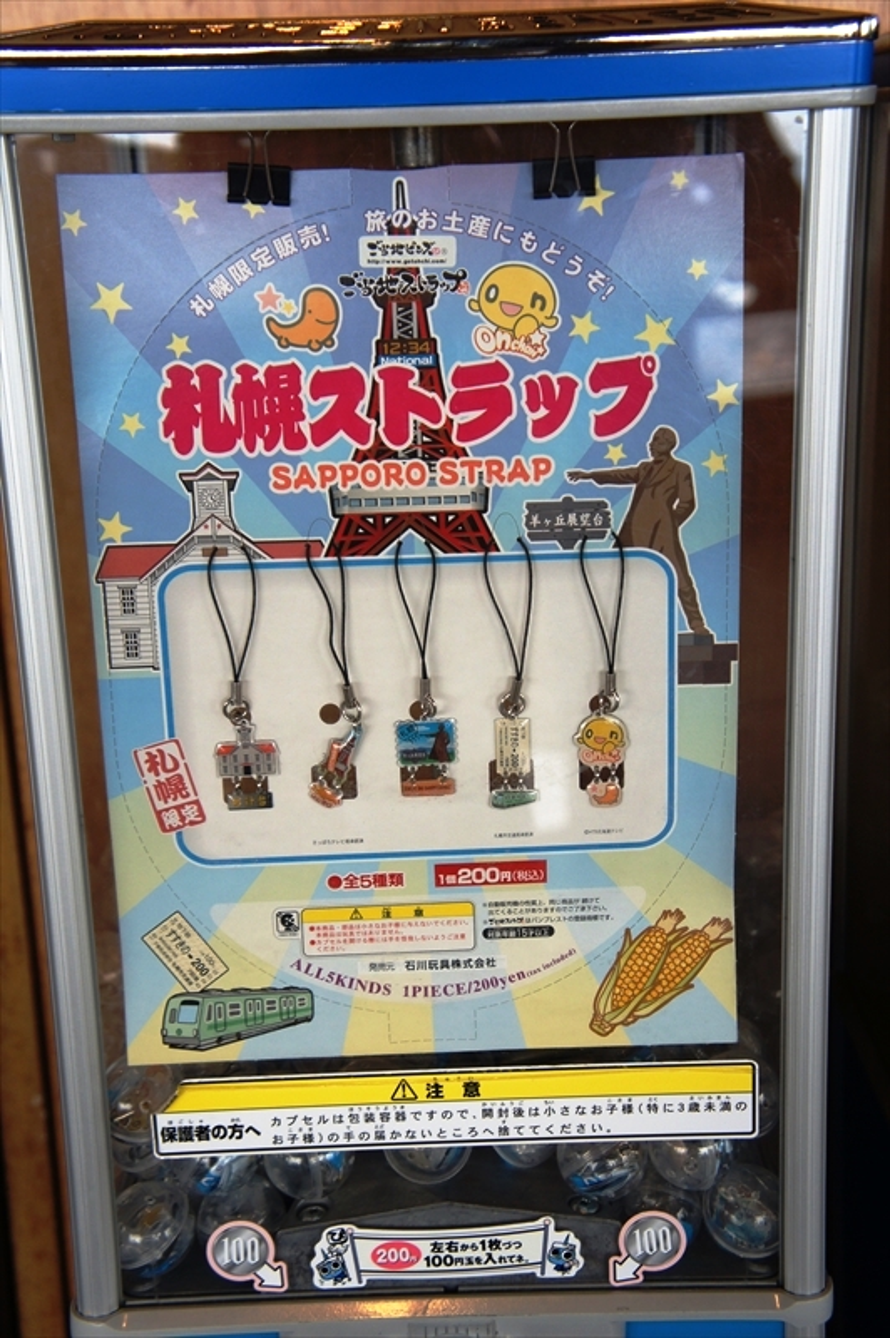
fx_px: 1727
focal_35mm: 46
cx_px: 445
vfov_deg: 42.4
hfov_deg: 28.9
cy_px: 669
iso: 250
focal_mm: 31
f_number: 4
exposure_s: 1/160
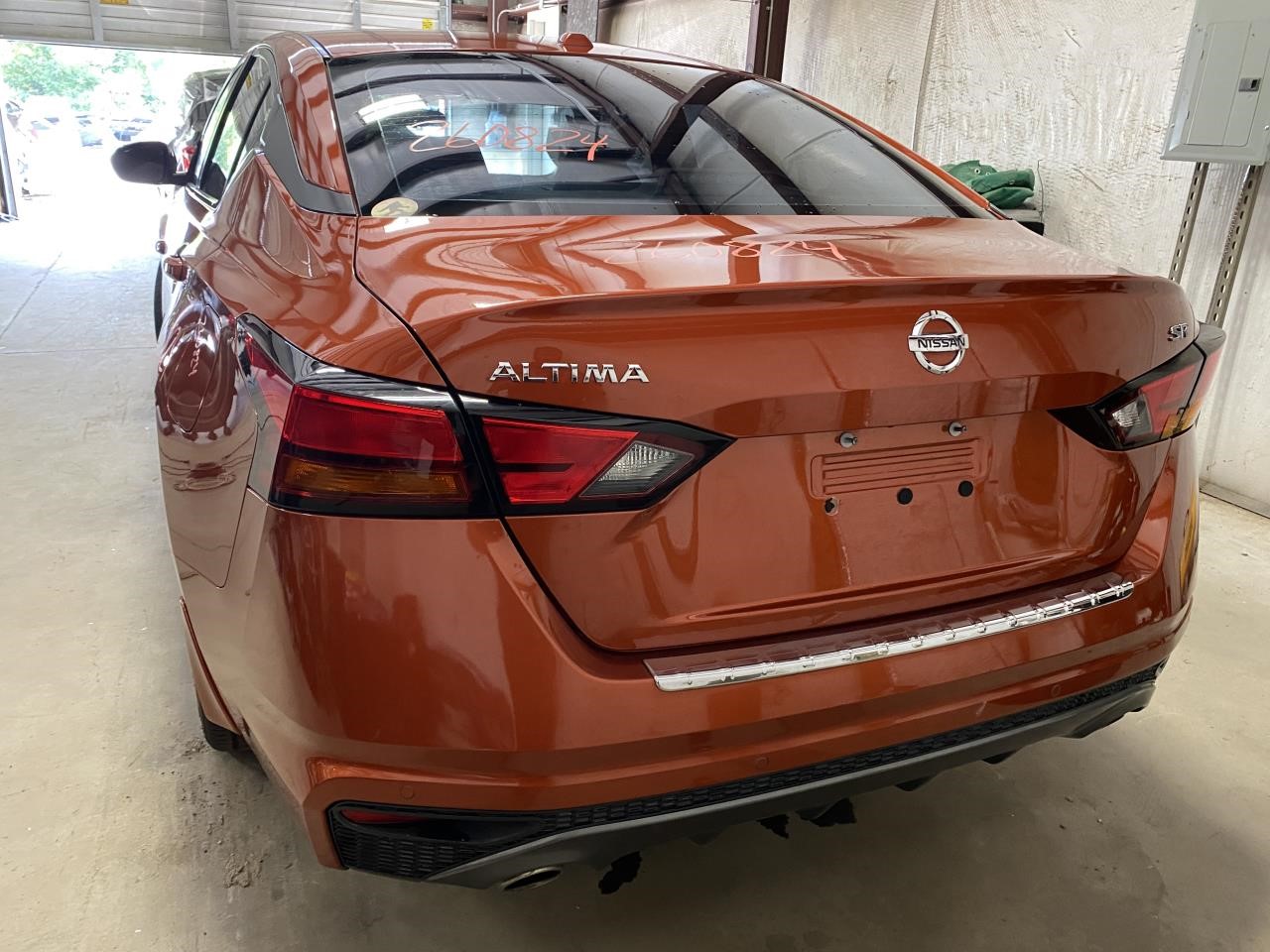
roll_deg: -2.9
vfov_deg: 53.1
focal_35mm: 26
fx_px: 954
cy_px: 476
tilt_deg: -21.0
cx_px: 635
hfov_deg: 67.3
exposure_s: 1/60
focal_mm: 4.25
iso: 250
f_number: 1.8
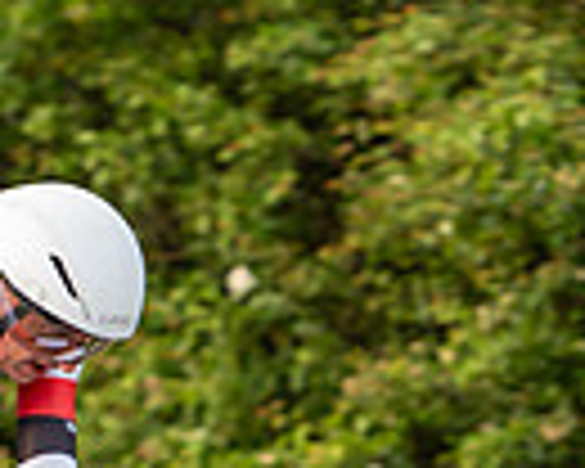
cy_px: 425
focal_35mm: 628
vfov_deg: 2.5
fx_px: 10873
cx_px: 9
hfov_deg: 3.1
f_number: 3.2
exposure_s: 1/640
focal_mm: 150
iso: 400
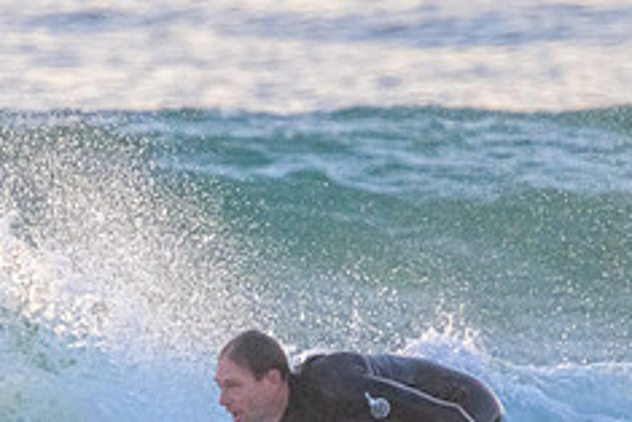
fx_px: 34675
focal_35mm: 1974
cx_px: 172
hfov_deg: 1.0
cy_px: 501
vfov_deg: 0.7
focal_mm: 800
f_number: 11
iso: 5000
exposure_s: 1/1600
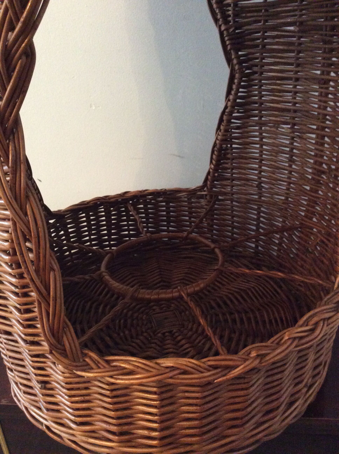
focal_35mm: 32
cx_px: 170
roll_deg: +2.4
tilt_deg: -26.3
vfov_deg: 56.9
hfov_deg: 44.1
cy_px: 227
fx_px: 419
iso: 320
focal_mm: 3.3
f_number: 2.4
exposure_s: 1/17
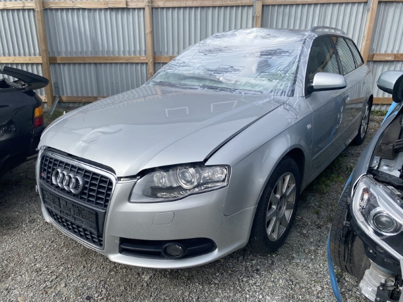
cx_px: 202
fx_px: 303
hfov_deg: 67.3
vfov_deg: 53.1
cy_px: 151
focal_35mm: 26
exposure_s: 1/2817
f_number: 1.8
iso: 32
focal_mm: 4.25
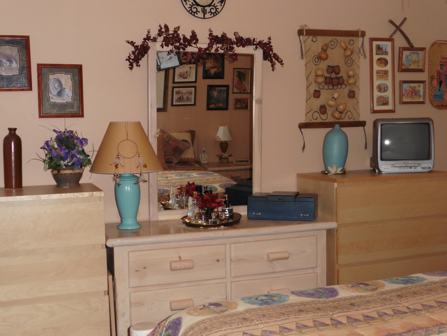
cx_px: 224
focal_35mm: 44
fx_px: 568
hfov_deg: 42.9
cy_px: 168
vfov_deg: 32.9
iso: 320
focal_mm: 7.9
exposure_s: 1/80
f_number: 4.1
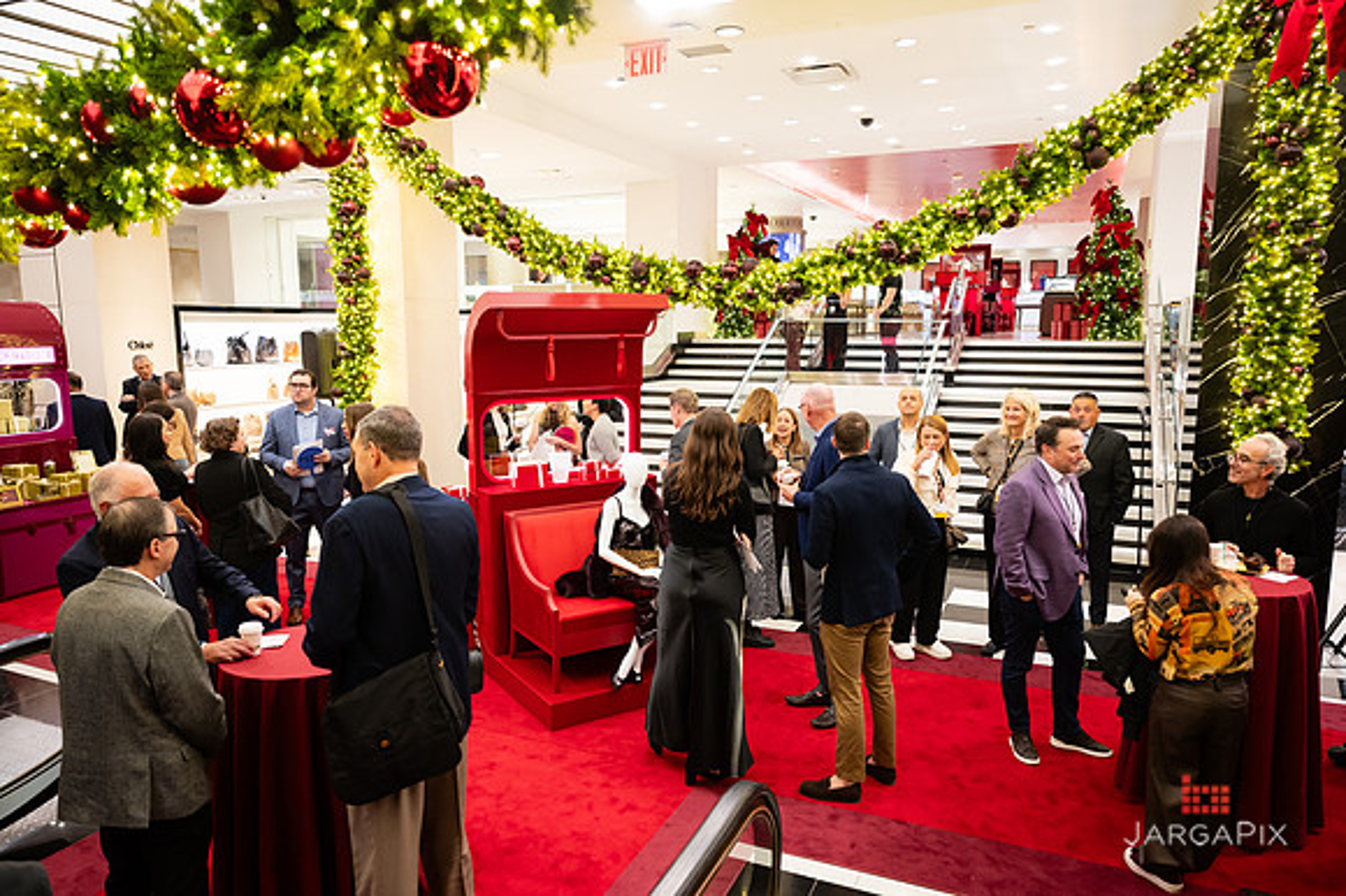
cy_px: 448
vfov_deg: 53.0
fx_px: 899
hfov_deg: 73.6
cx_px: 673
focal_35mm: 24
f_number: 3.2
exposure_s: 1/160
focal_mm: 24
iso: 1250
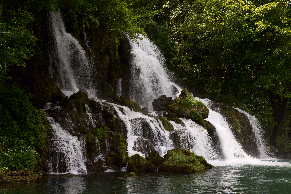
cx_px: 146
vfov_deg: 29.9
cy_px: 97
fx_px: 364
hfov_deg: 43.6
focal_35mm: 45
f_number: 8
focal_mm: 45
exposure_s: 1/320
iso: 200
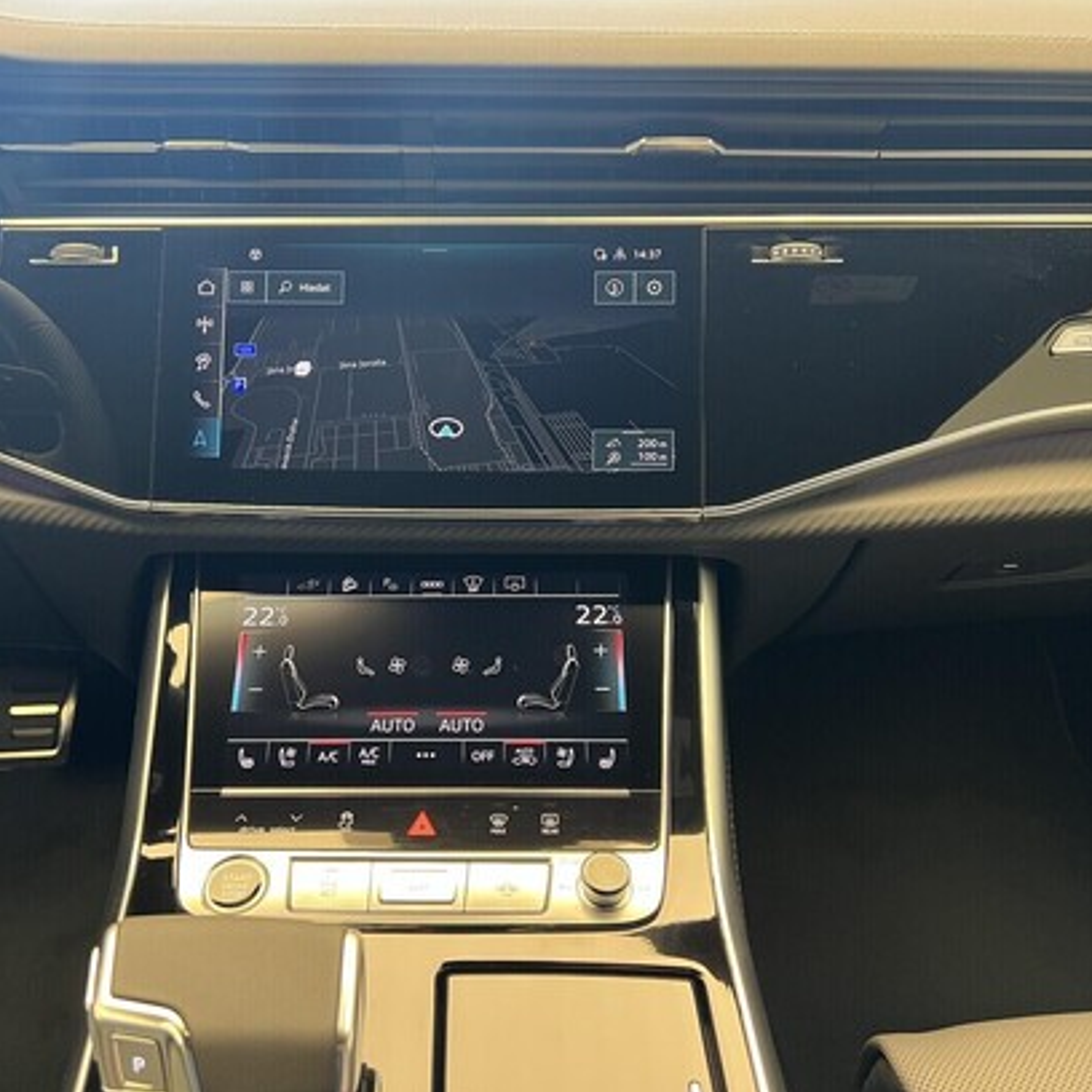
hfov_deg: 52.4
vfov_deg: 52.5
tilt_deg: -27.7
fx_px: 1106
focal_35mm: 31
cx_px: 476
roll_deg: +0.8
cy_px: 545
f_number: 1.5
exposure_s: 1/51
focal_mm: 5.7
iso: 250
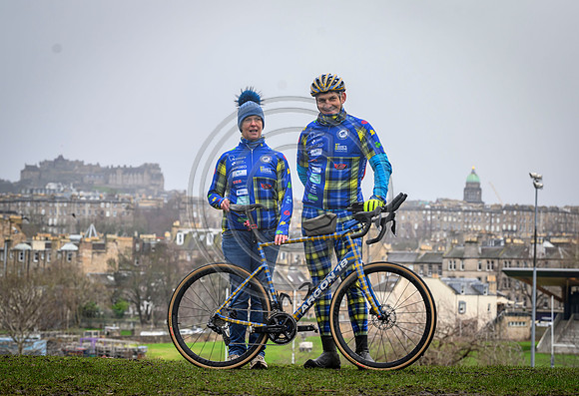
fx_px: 1832
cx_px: 322
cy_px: 184
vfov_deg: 12.3
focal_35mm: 113
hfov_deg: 18.0
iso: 500
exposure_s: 1/160
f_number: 5.6
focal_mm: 92
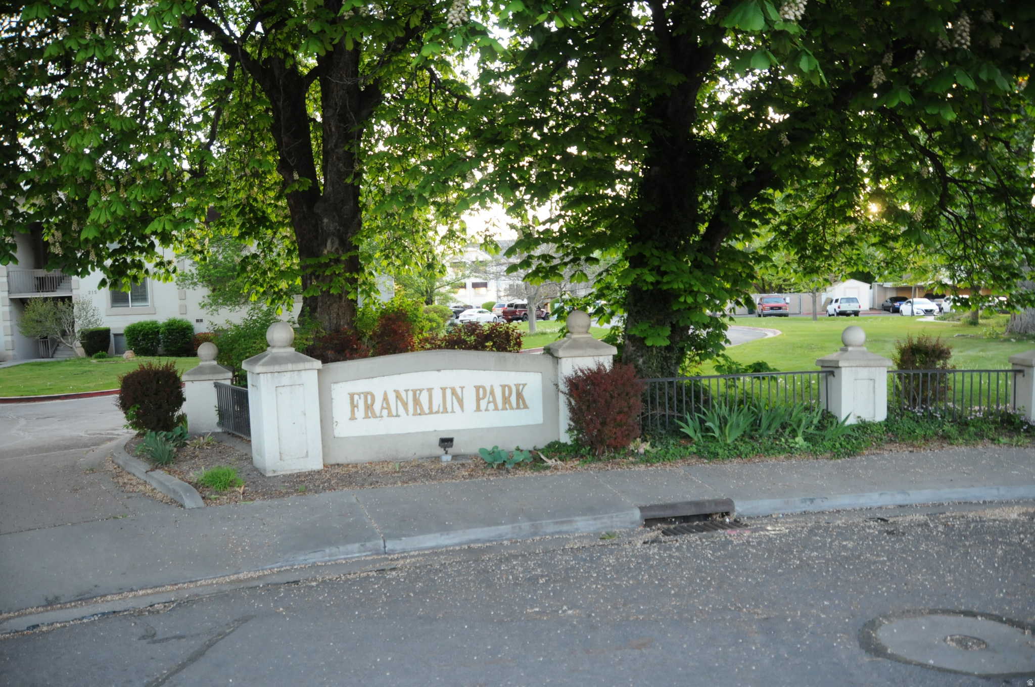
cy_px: 344
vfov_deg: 47.8
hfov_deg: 67.4
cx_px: 518
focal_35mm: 27
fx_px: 775
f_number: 4
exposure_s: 1/160
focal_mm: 18
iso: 800
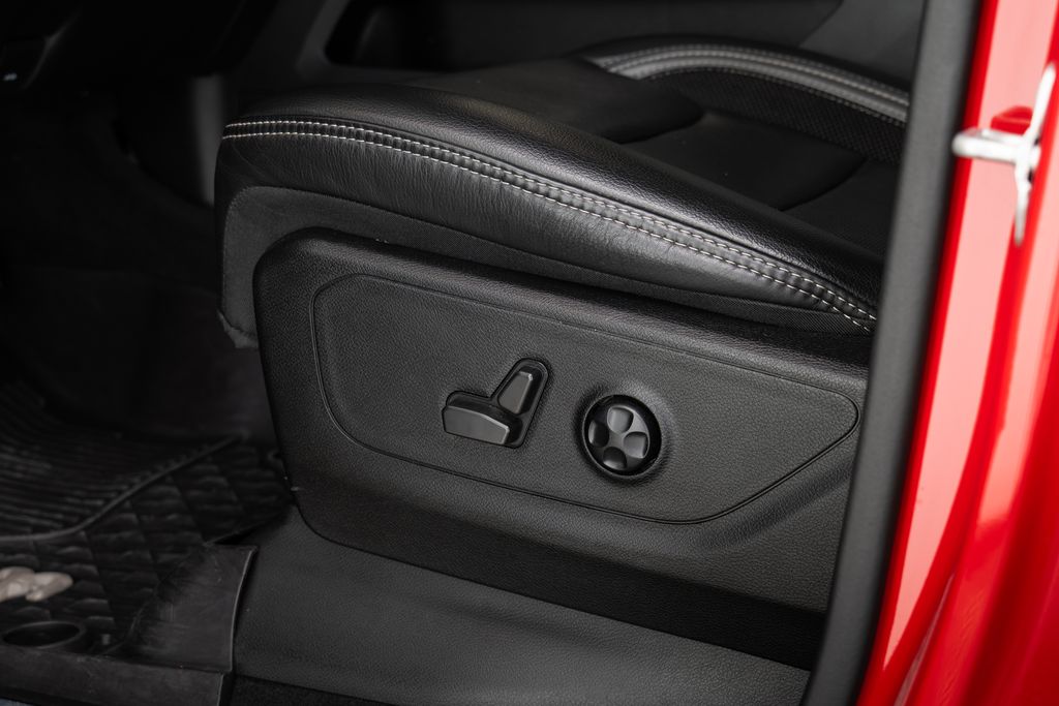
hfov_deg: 32.1
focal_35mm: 63
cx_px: 529
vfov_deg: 21.7
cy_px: 359
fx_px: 1841
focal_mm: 53
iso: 160
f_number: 5.4
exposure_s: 1/50
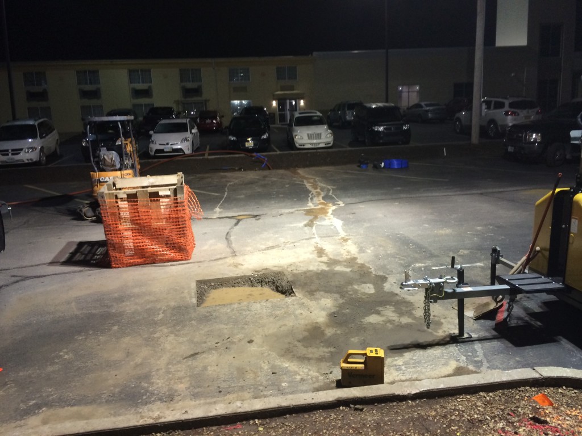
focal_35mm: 30
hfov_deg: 60.0
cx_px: 291
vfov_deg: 46.8
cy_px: 218
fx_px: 504
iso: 100
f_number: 2.2
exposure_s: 1/30
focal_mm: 4.12
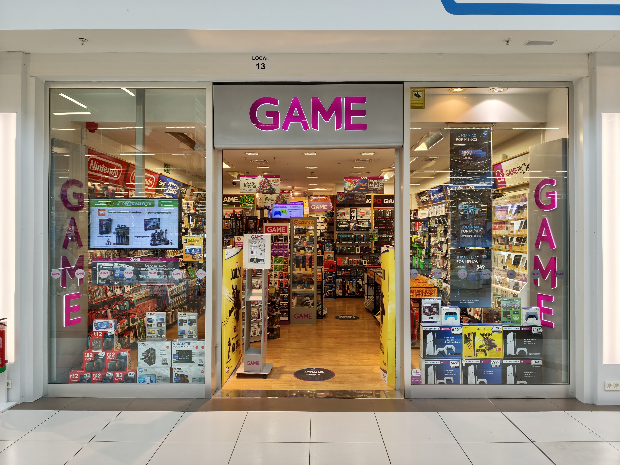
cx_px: 310
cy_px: 232
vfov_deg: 58.9
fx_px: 412
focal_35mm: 23
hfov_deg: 73.9
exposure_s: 1/241
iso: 64
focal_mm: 6.62
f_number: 1.67
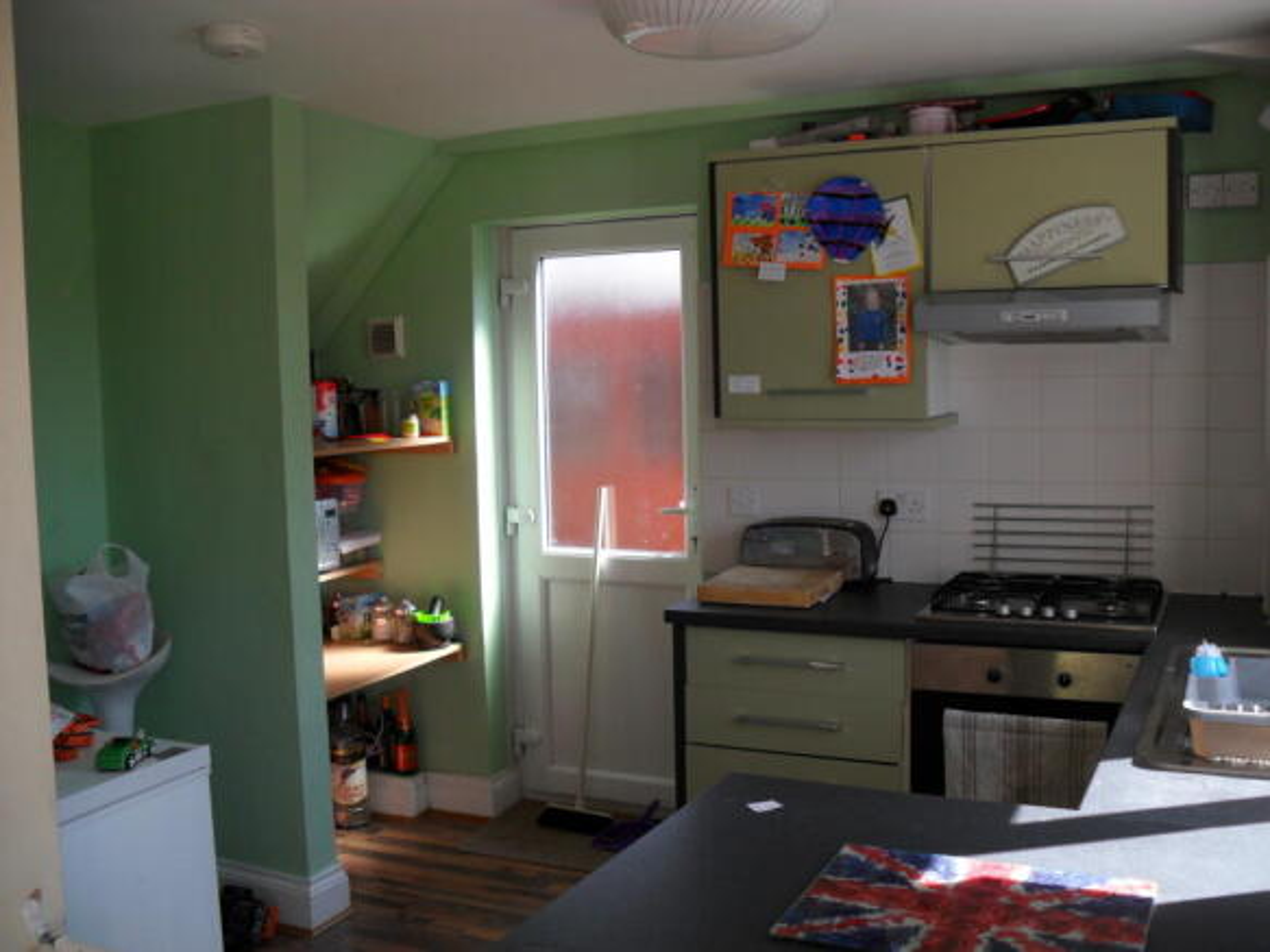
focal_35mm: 35
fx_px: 1284
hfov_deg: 52.6
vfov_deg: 40.7
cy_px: 476
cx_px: 635
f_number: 3
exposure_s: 1/180
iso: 80
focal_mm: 6.3
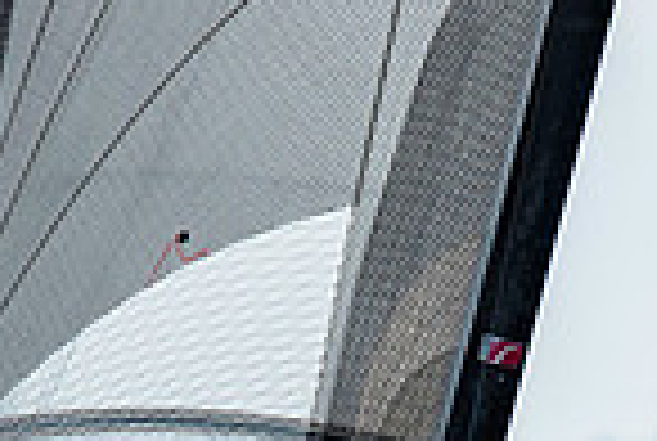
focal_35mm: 1837
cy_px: 817
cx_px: 364
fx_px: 33593
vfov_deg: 0.8
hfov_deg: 1.1
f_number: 5
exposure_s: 1/6400
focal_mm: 300
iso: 400
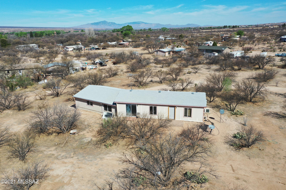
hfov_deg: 65.5
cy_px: 95
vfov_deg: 46.4
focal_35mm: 28
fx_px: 222
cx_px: 143
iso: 100
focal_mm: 10.26
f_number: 5.6
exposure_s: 1/640
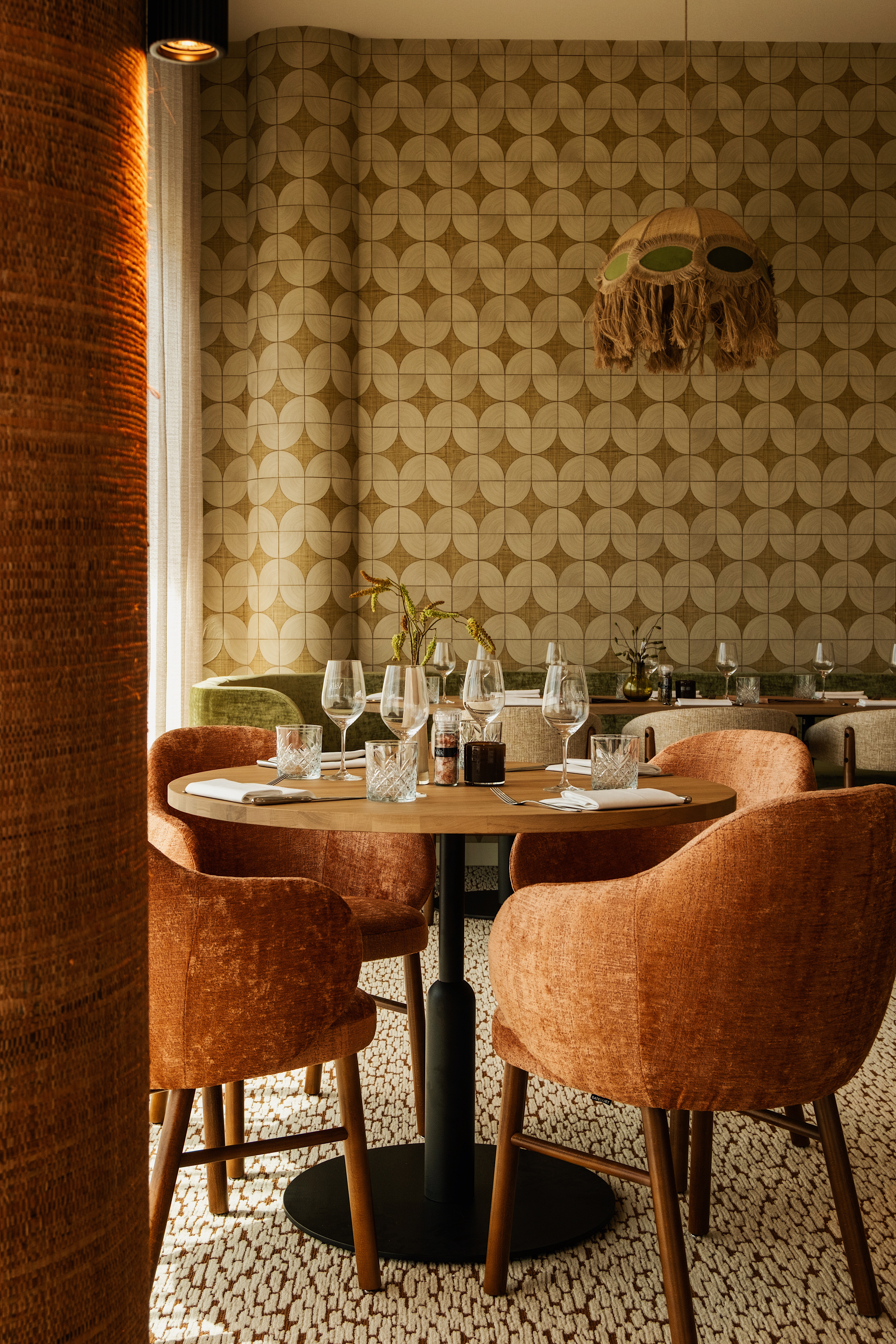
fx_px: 1643
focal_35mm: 44
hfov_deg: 30.5
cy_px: 672
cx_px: 448
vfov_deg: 44.5
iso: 250
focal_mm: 29.6
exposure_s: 1/60
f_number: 6.4
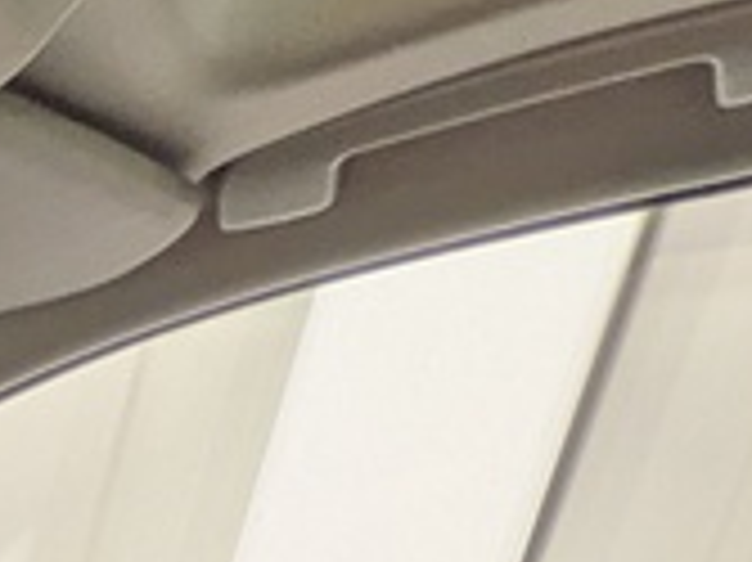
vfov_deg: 11.3
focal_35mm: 86
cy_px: 1641
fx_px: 1867
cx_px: -1315
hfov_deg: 12.8
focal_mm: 1.83
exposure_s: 1/24
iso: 62
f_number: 2.2
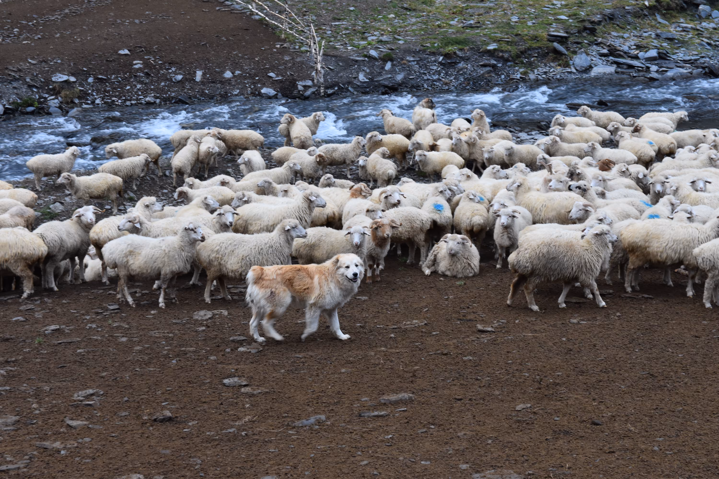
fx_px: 1498
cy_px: 240
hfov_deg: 27.0
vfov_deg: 18.2
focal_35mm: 75
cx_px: 360
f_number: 4
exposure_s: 1/60
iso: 900
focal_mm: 50
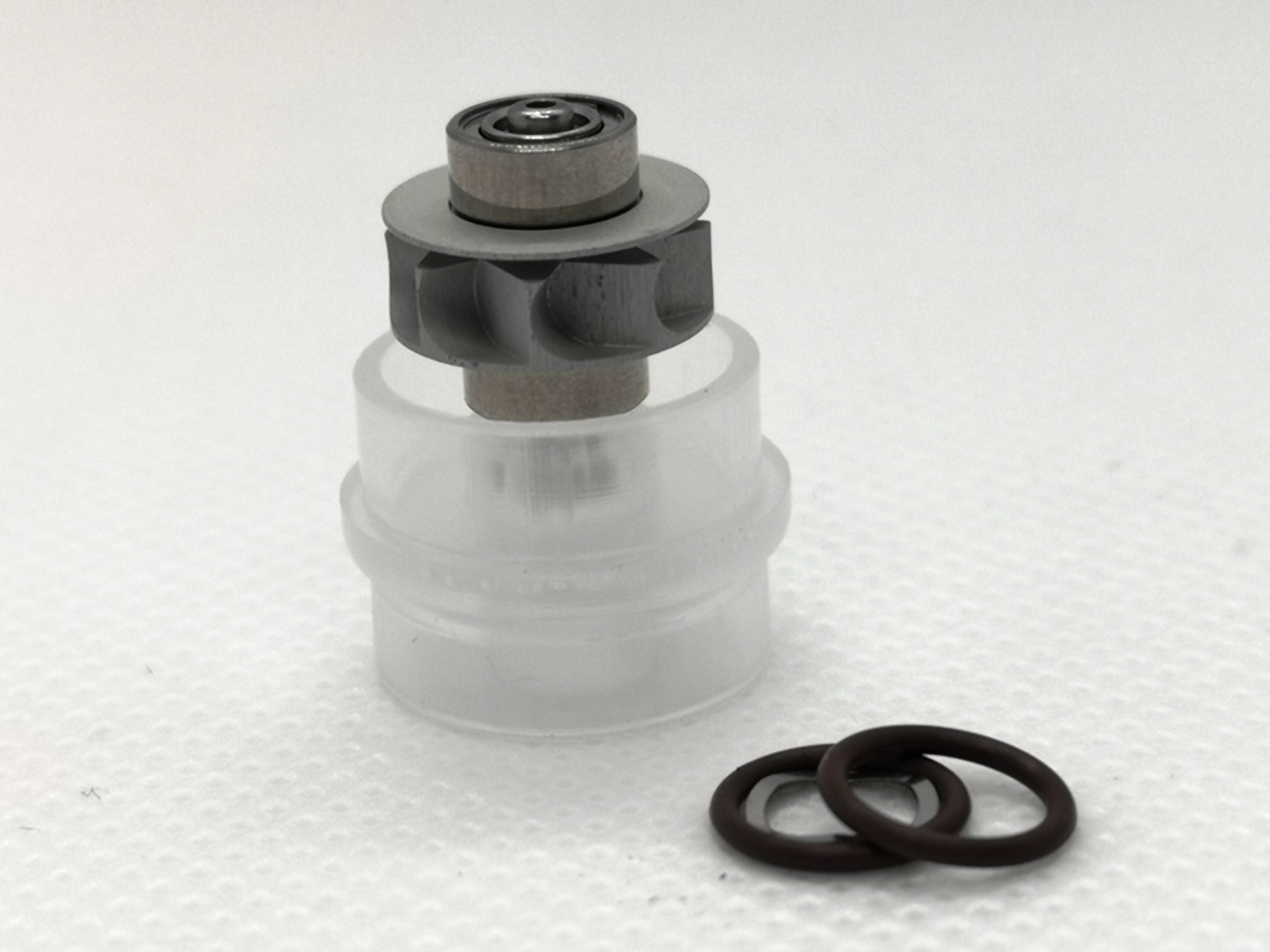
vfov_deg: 18.2
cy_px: 476
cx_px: 635
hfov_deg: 24.1
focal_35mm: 81
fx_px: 2972
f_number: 1.8
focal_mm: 3.95
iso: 50
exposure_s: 1/113
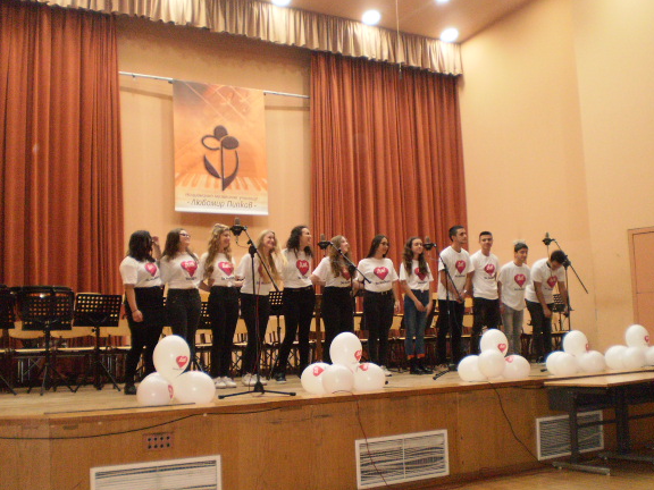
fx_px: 756
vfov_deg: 36.0
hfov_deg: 46.8
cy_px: 257
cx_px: 332
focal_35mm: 40
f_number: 3.1
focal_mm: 6.3
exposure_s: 1/30
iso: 400
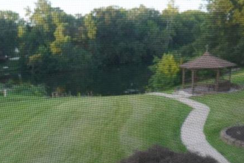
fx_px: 237
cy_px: 121
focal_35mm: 35
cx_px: 94
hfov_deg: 53.9
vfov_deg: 37.0
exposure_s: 1/160
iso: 400
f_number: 4
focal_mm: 10
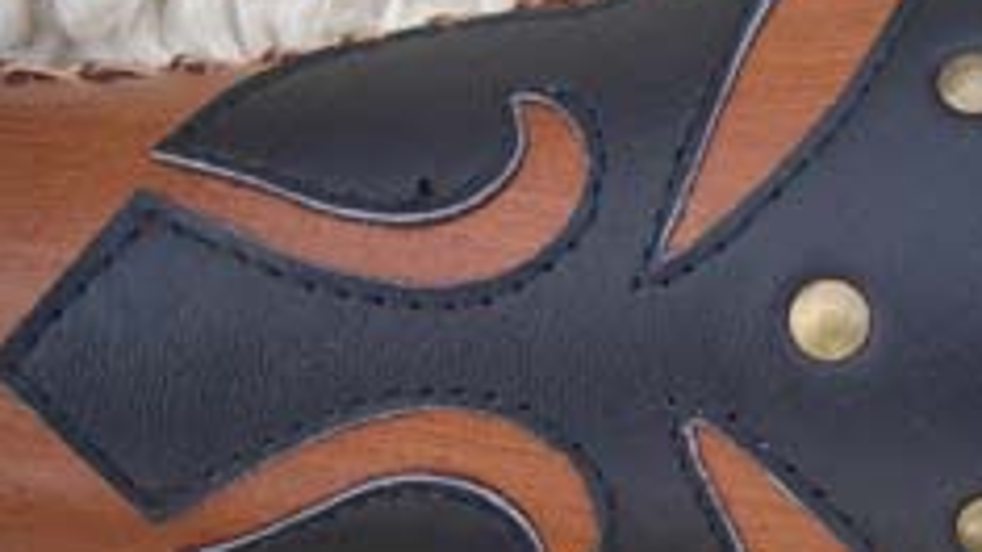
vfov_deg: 18.5
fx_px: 1692
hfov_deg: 31.4
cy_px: 368
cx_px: 802
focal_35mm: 65
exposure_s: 1/250
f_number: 2.6
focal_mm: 5.8
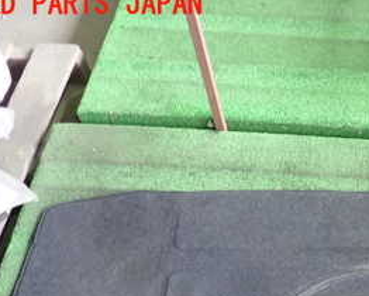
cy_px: 304
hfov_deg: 26.7
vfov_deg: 21.9
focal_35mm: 67
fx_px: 732
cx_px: 369
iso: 500
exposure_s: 1/30
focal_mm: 5.4
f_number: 2.3
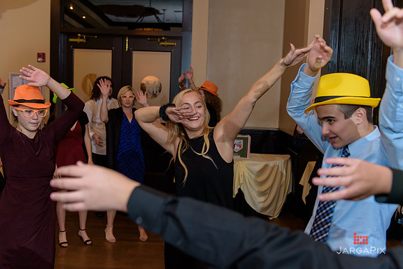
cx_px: 202
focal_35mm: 38
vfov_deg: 35.1
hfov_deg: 50.7
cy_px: 134
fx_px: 425
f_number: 3.2
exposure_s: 1/125
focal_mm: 38
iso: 1600
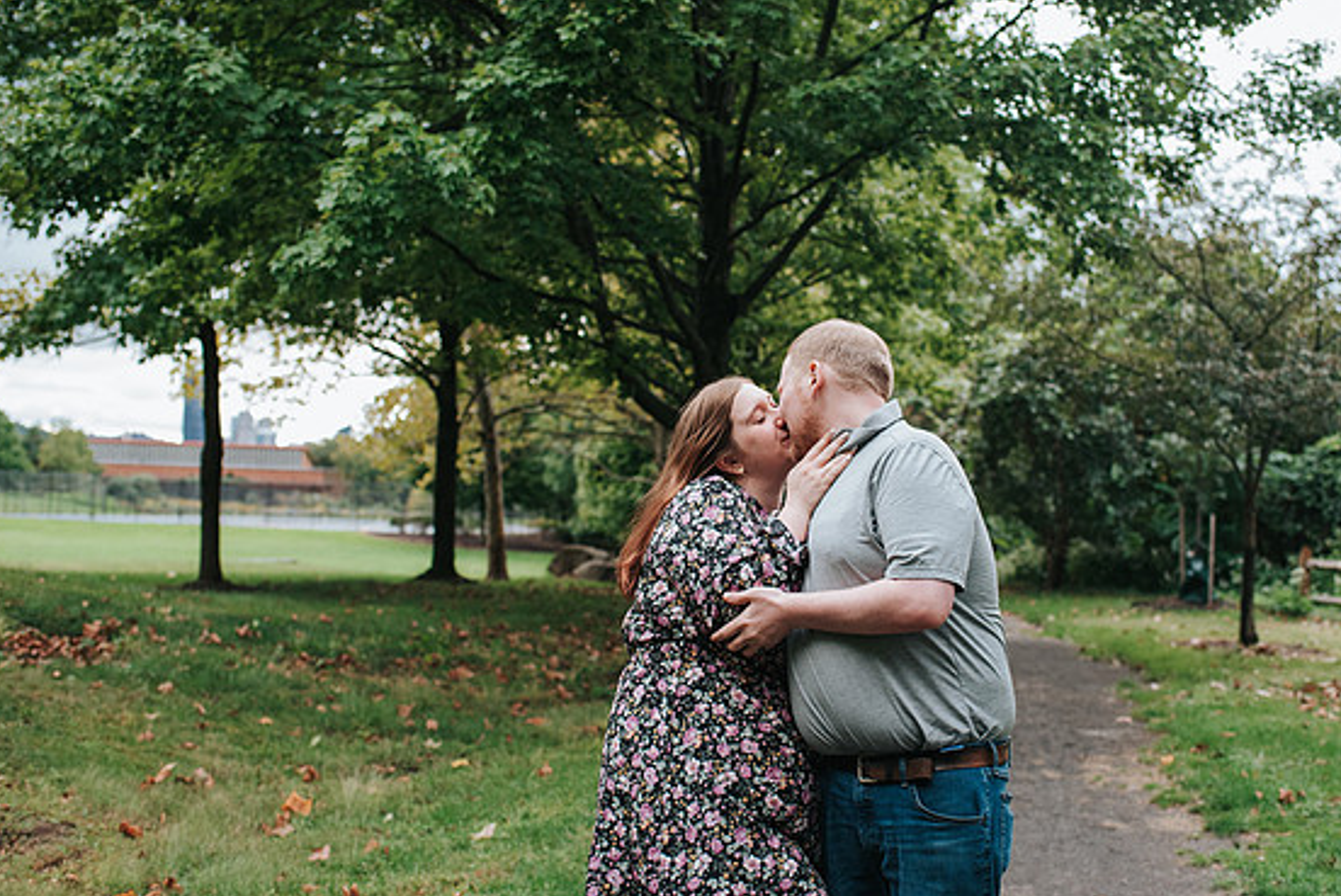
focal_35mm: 43
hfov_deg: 45.3
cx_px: 744
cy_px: 457
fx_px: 1603
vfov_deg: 31.2
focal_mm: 35
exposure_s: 1/400
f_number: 3.2
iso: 900
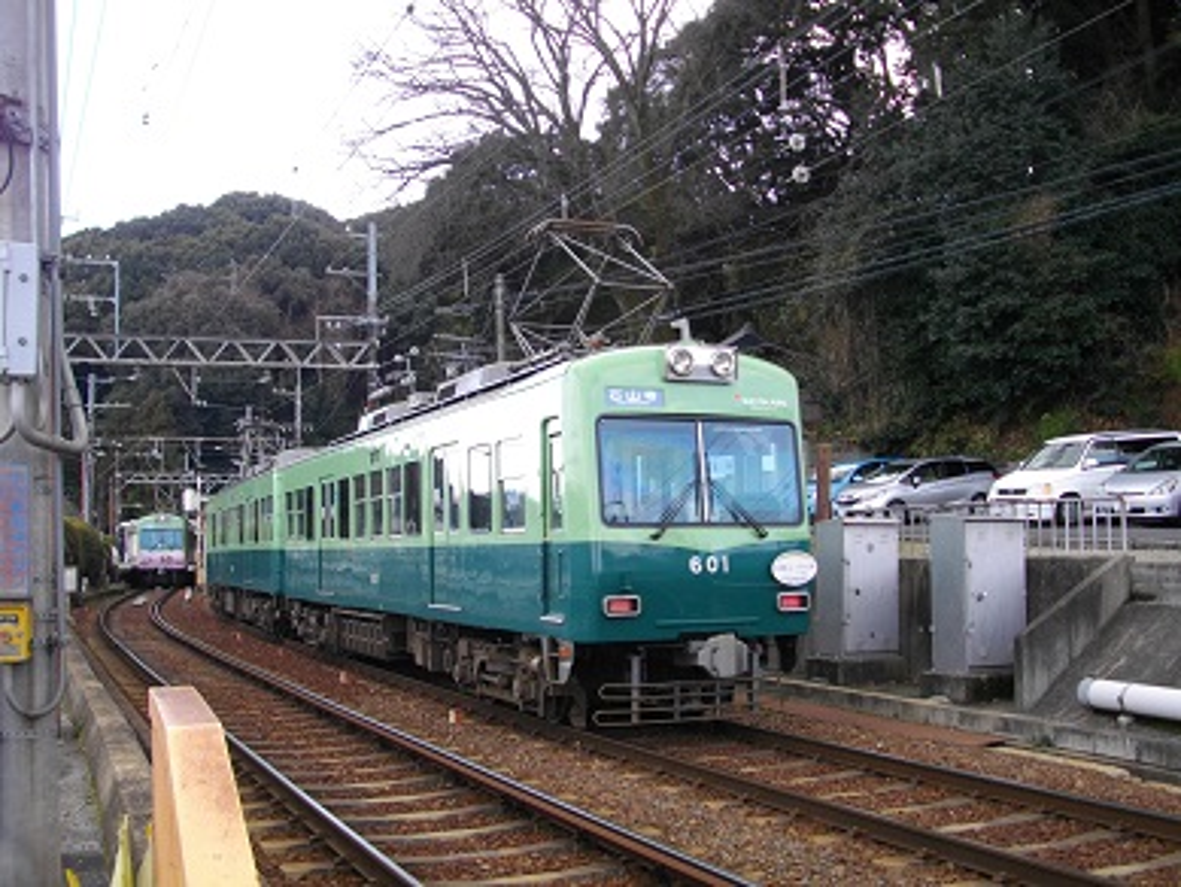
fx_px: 1365
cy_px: 444
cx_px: 590
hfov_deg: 46.8
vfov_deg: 36.0
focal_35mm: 40
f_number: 3.2
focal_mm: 7.1
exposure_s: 1/160
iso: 100
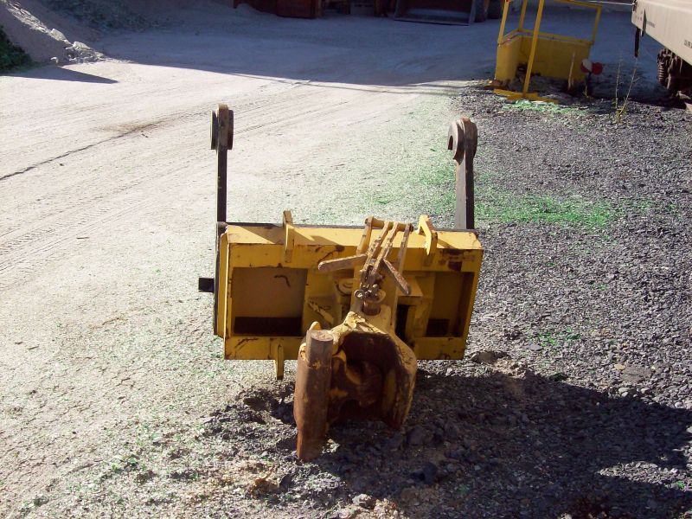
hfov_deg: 42.1
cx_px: 346
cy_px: 260
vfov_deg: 32.2
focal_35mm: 45
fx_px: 900
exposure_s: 1/433
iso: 80
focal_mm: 7.6
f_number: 5.4
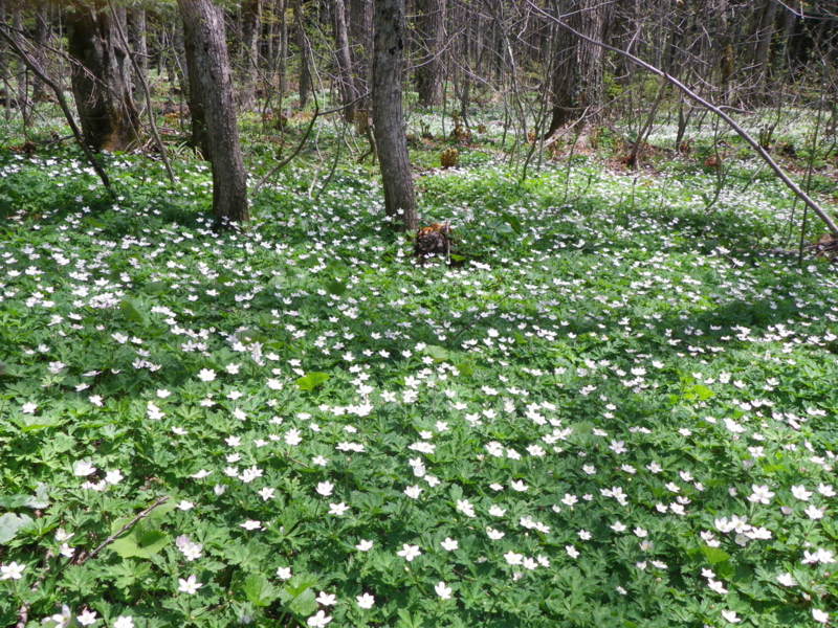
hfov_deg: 52.6
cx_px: 419
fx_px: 847
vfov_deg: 40.7
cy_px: 314
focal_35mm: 35
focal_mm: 6.2
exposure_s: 1/250
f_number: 3.8
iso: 64
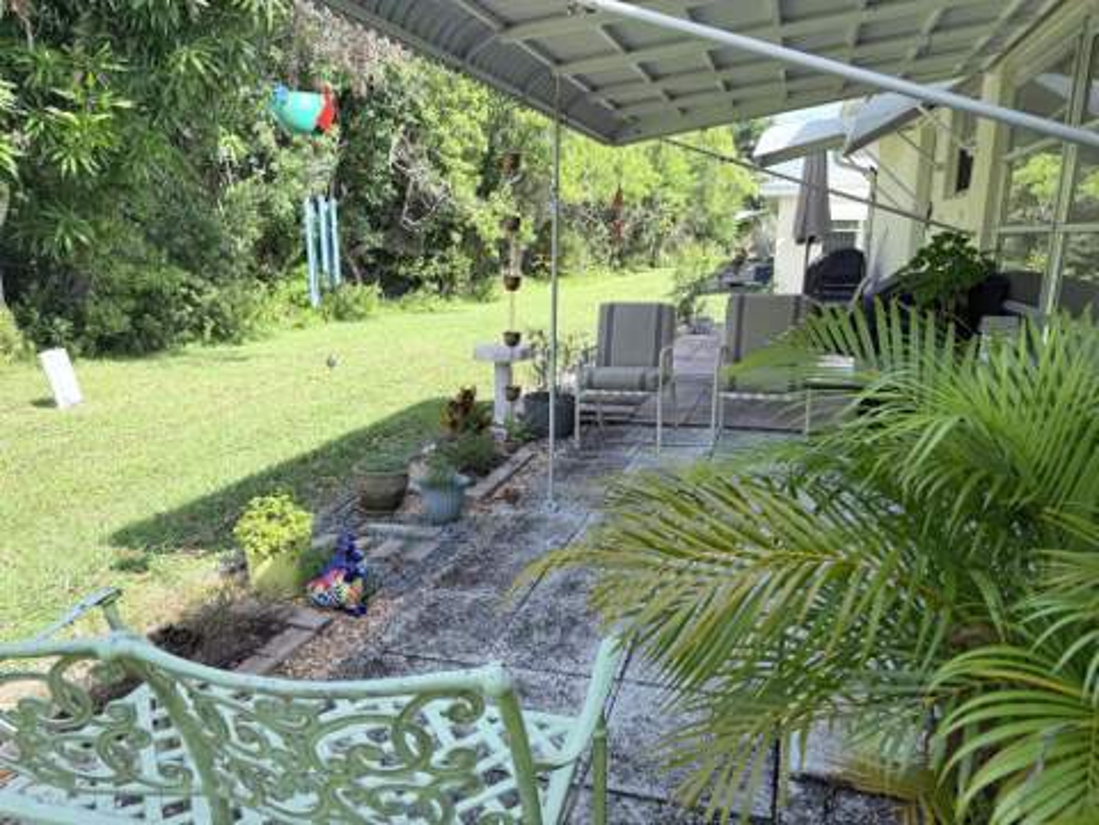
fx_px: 762
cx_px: 550
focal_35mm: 24
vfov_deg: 56.8
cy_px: 412
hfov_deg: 71.6
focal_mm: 6.76
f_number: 1.78
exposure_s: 1/1314
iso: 80
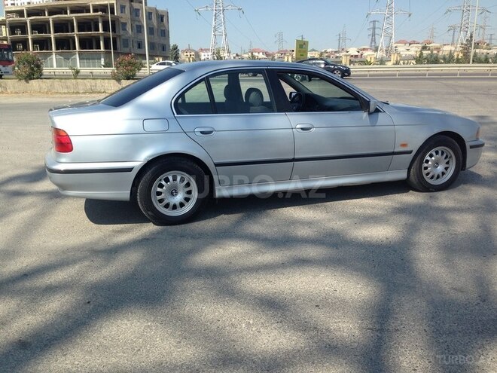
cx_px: 248
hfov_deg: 55.4
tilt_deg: -12.3
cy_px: 186
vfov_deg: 42.9
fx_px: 474
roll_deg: +0.0
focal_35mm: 33
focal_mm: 4.12
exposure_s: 1/1391
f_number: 2.4
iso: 50
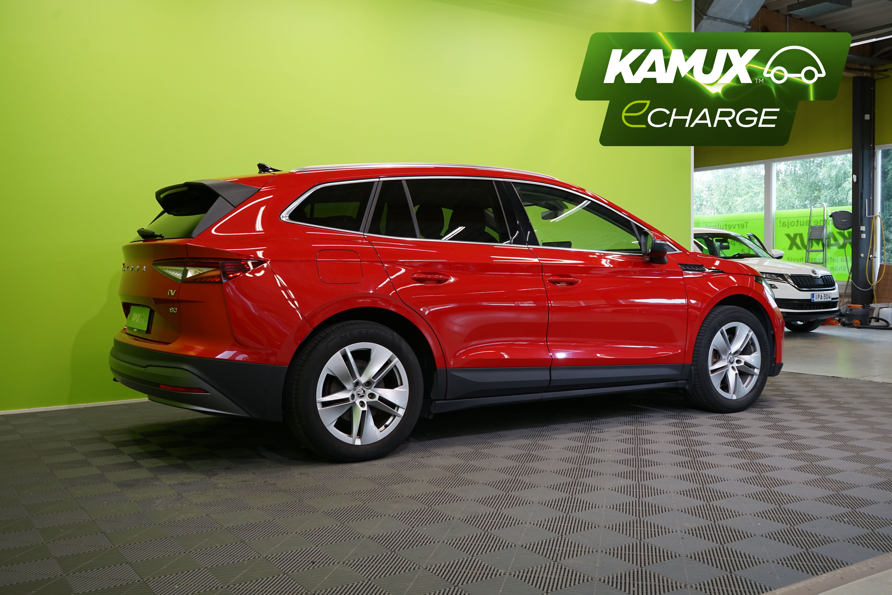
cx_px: 446
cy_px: 298
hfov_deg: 55.8
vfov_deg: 38.9
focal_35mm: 34
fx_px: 842
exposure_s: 1/30
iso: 500
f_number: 6.3
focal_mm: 34
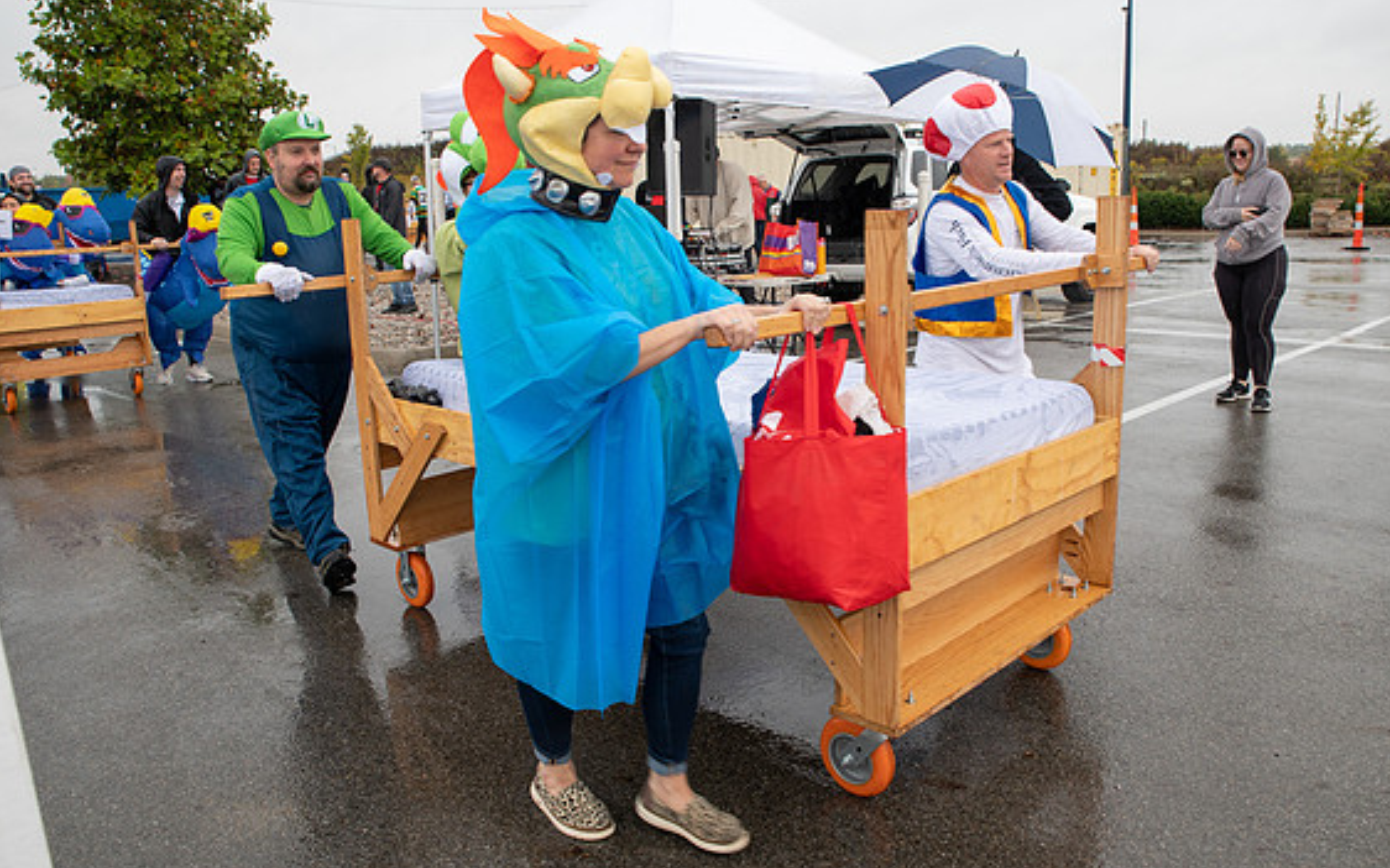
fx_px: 1098
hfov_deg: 64.6
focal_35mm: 29
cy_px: 417
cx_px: 743
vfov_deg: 43.1
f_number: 7.1
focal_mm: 24
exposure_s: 1/200
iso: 400
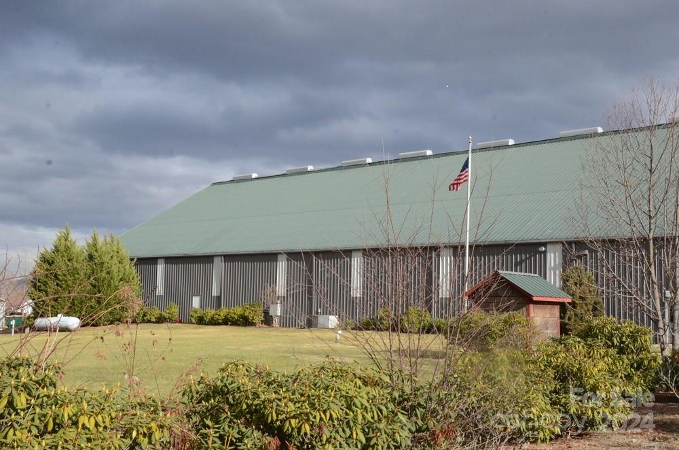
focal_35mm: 48
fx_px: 903
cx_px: 340
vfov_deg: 27.9
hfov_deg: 41.2
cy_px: 225
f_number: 16
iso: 1600
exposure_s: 1/1000
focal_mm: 32
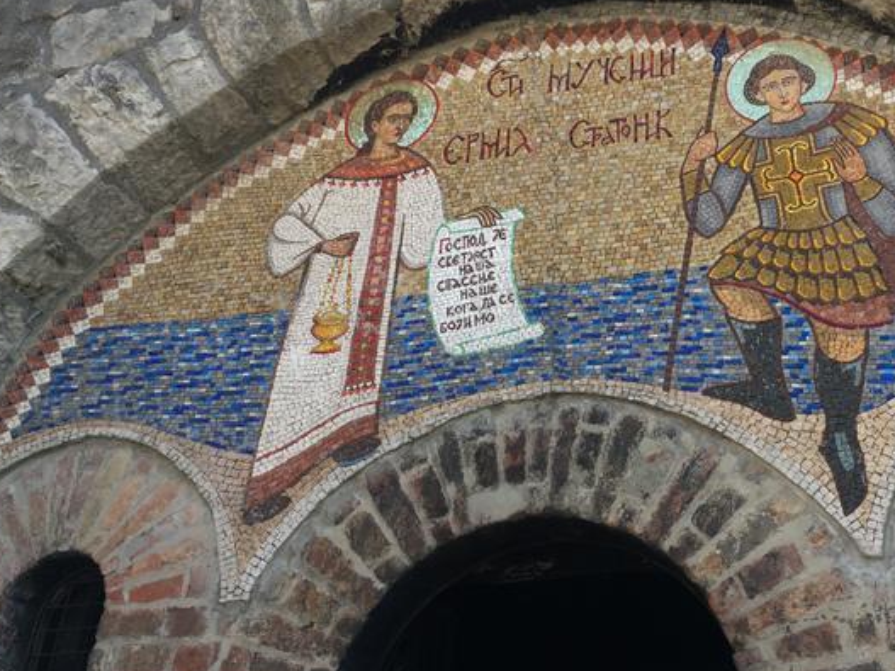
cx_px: 627
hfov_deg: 42.1
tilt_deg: +27.7
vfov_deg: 32.8
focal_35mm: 44
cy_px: 384
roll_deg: -1.5
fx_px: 1137
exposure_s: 1/261
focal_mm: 4.15
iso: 25
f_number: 2.2
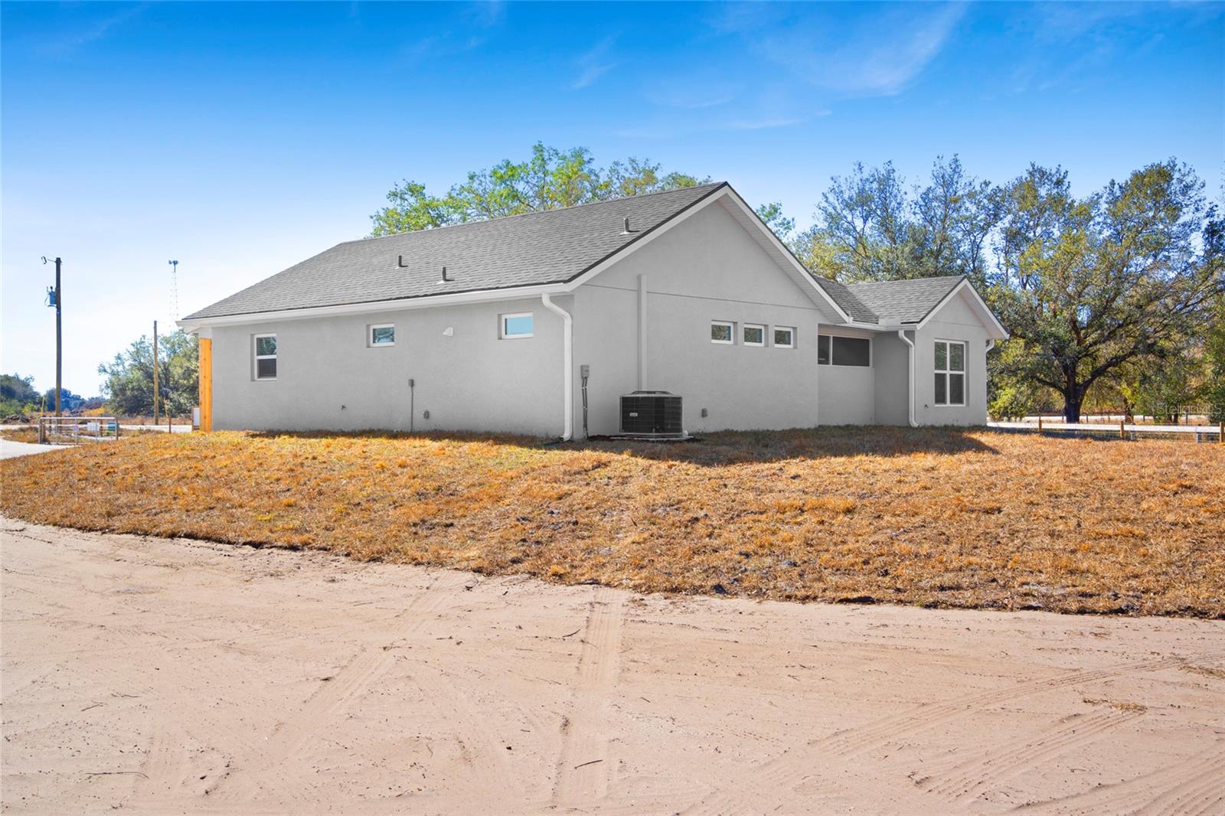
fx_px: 1157
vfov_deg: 38.9
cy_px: 408
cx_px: 612
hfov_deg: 55.8
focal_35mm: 34
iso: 100
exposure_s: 1/50
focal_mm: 34
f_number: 10
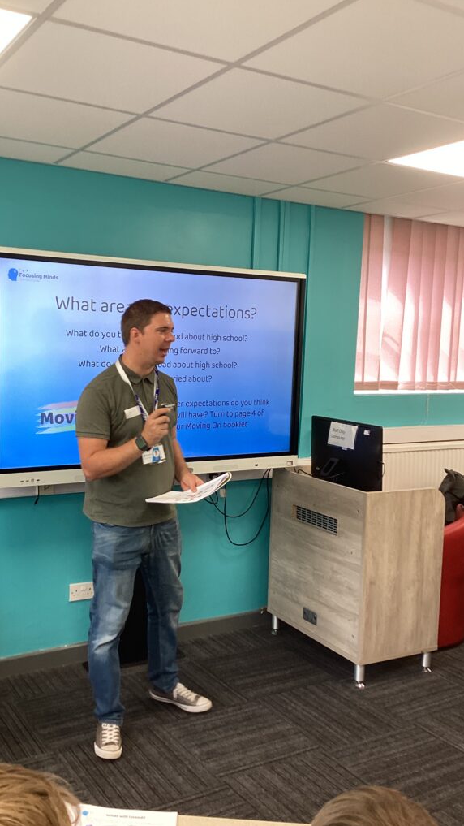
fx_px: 744
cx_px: 168
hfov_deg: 34.4
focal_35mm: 34
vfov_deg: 58.0
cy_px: 413
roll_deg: -1.4
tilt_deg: -6.1
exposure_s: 1/50
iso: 64
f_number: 2.4
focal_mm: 3.3
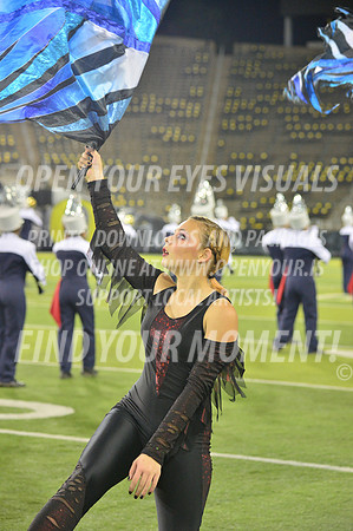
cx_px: 176
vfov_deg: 17.1
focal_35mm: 120
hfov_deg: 11.4
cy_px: 266
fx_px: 1769
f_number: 5.6
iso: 2000
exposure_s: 1/320
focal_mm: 120
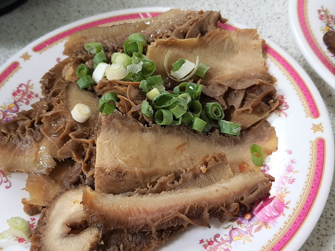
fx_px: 406
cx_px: 149
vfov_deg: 34.3
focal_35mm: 42
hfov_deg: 44.7
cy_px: 136
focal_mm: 4.32
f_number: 1.7
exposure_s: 1/40
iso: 160
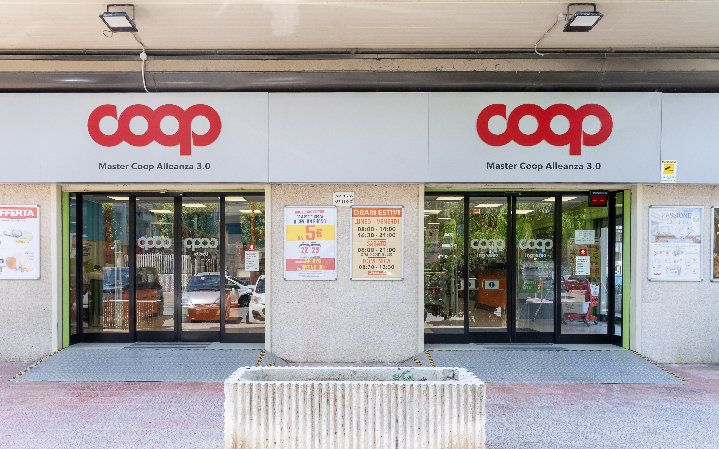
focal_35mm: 25
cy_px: 240
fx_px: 490
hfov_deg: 72.5
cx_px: 354
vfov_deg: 49.2
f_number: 8
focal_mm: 24
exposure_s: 1/160
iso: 320
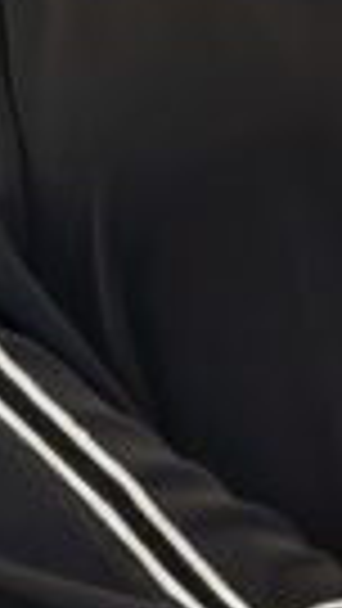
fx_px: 2497
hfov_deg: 7.8
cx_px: 378
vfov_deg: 13.9
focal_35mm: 155
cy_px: 257
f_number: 1.78
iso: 200
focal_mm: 6.86
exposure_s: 1/50
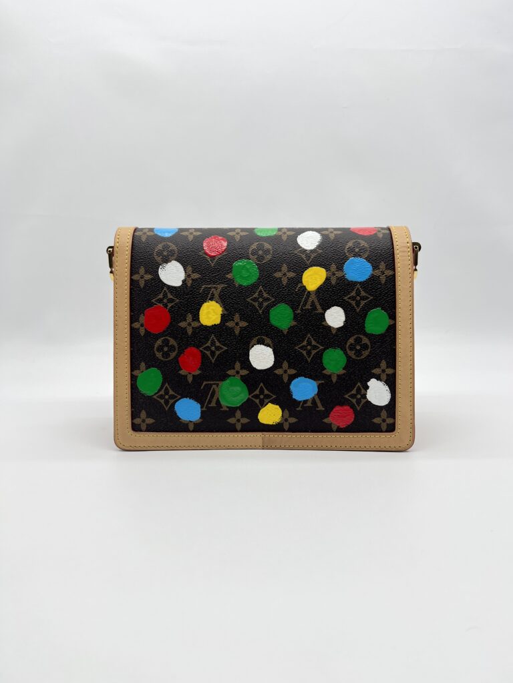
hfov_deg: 53.1
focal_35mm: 26
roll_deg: +0.6
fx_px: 514
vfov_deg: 67.3
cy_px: 342
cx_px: 256
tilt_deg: -9.1
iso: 32
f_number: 1.5
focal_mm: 5.7
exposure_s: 1/127
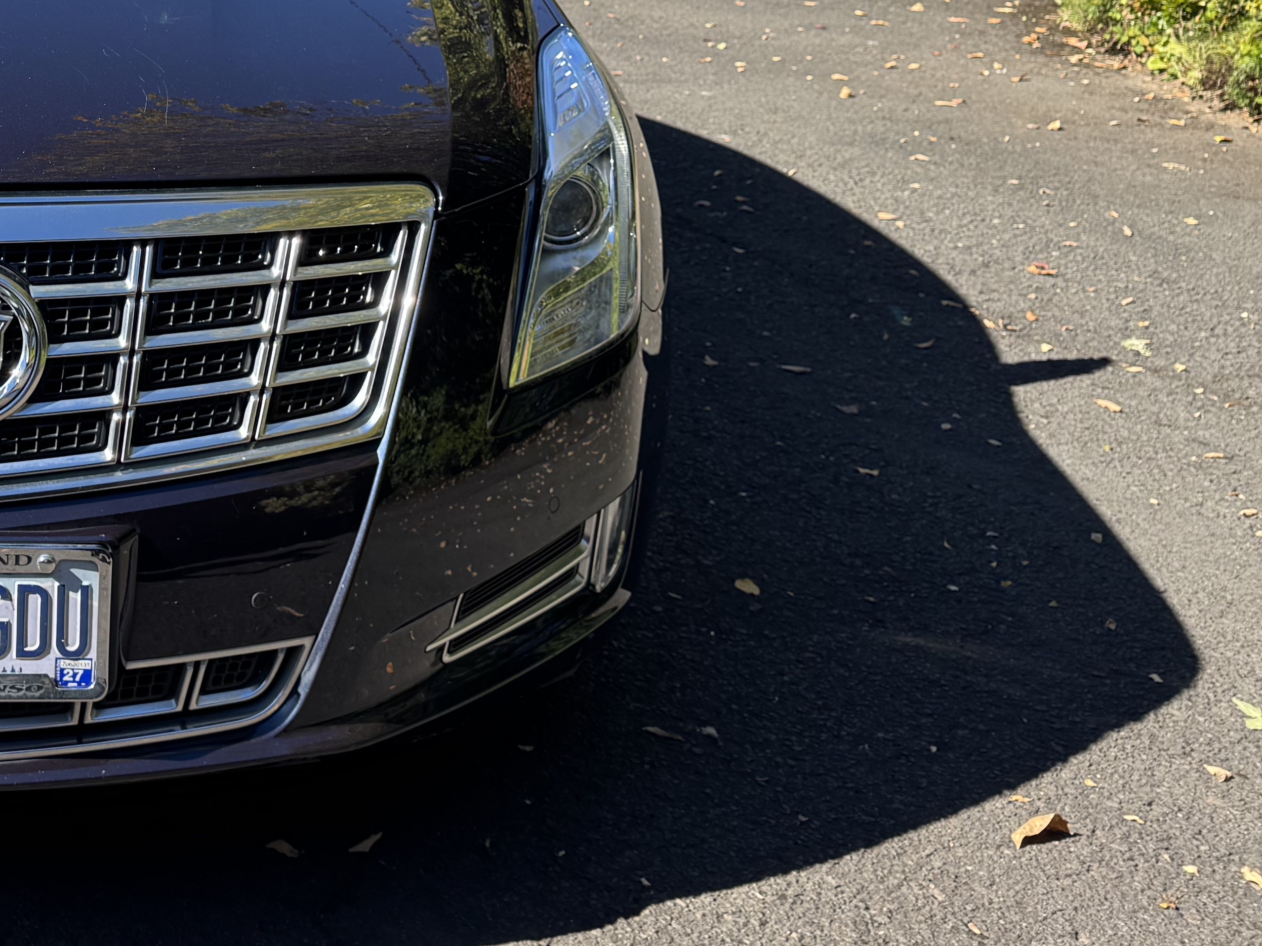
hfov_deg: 32.5
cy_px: 149
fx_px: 2005
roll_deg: -1.6
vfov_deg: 25.9
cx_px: 42
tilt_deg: -15.7
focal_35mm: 55
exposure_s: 1/1261
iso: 80
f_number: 1.78
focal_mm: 6.76
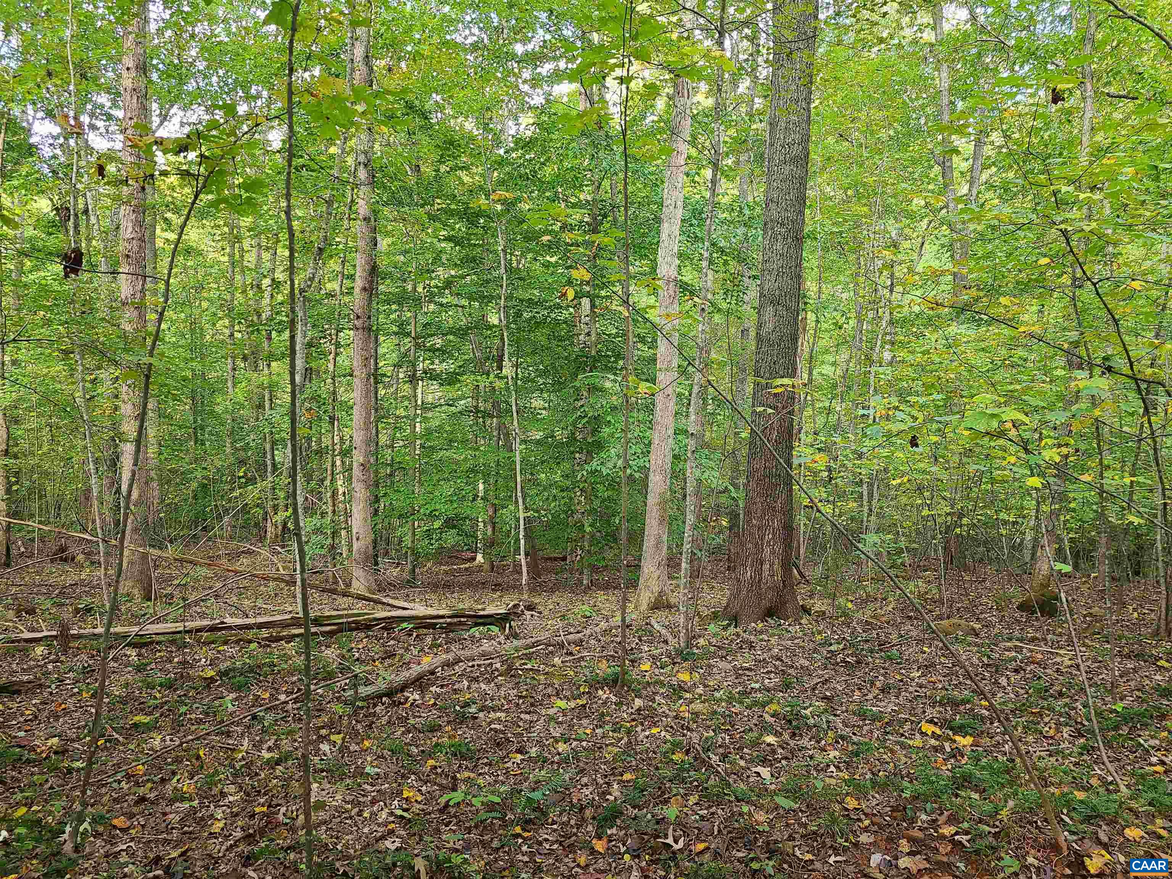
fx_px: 880
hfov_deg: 67.3
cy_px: 440
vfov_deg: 53.1
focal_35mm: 26
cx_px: 586
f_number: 1.8
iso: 64
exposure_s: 1/60
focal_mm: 5.4
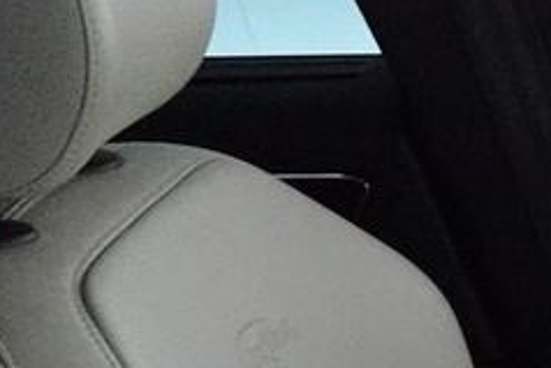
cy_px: 859
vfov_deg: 9.2
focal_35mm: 136
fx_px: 2083
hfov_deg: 10.8
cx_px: 1590
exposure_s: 1/80
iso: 2000
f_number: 2
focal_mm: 7.6
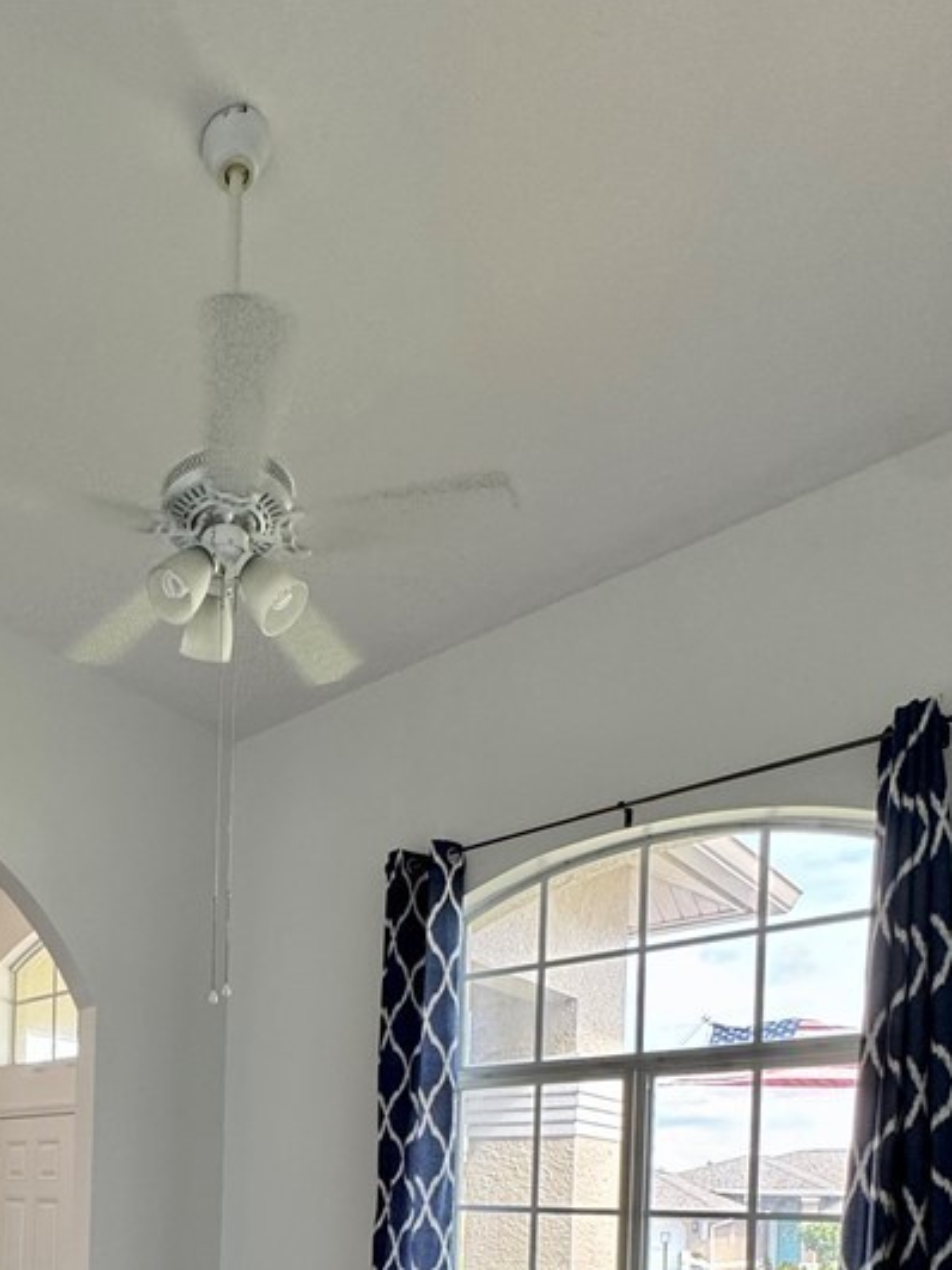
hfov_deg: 47.4
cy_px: 1217
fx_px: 990
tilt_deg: -0.6
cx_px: 139
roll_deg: -1.1
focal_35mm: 27
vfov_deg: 53.9
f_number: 2.2
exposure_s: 1/120
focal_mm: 2.22
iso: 200
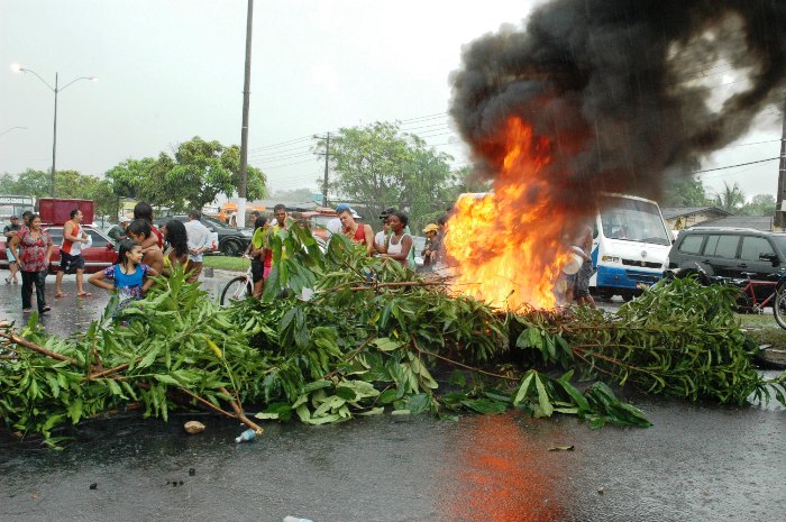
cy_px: 261
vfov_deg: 30.8
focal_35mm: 44
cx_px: 393
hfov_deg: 45.0
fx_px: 949
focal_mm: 29
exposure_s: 1/80
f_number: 11
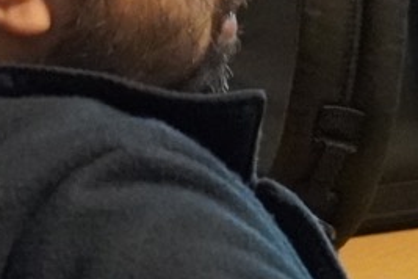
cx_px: -762
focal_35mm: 758
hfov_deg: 2.7
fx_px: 8805
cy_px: -359
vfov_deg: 1.8
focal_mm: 75
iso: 6400
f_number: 4
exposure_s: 1/160
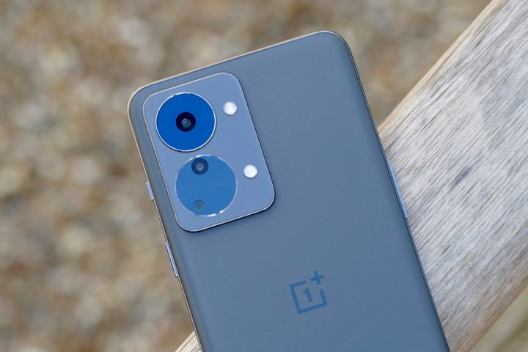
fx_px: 3168
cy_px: 176
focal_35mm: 216
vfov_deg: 6.4
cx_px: 264
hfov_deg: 9.5
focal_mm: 78.73
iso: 125
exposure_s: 1/160
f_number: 4.5
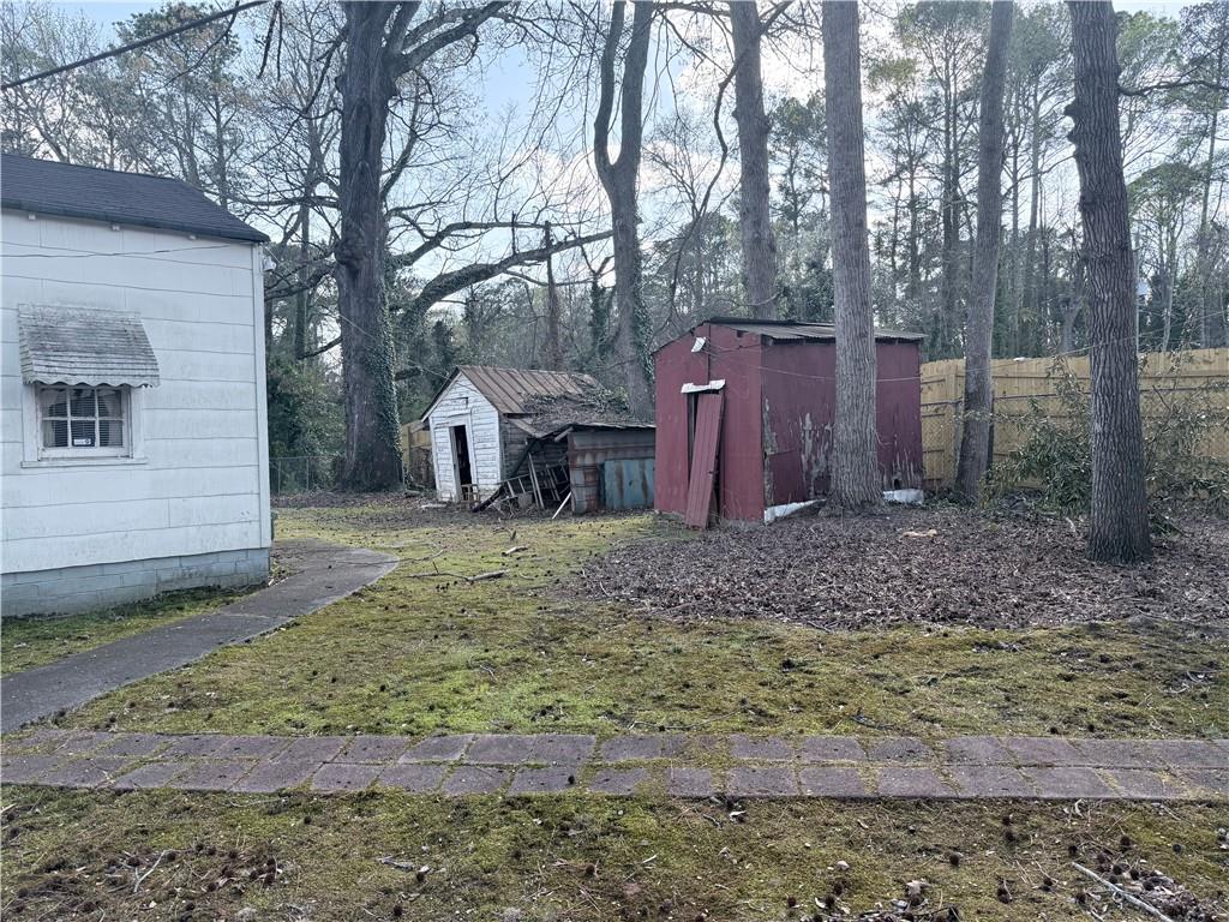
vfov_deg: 56.8
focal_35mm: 24
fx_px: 852
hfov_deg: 71.6
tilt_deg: -2.8
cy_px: 461
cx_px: 614
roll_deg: +1.1
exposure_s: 1/1060
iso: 100
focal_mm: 6.76
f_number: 1.78
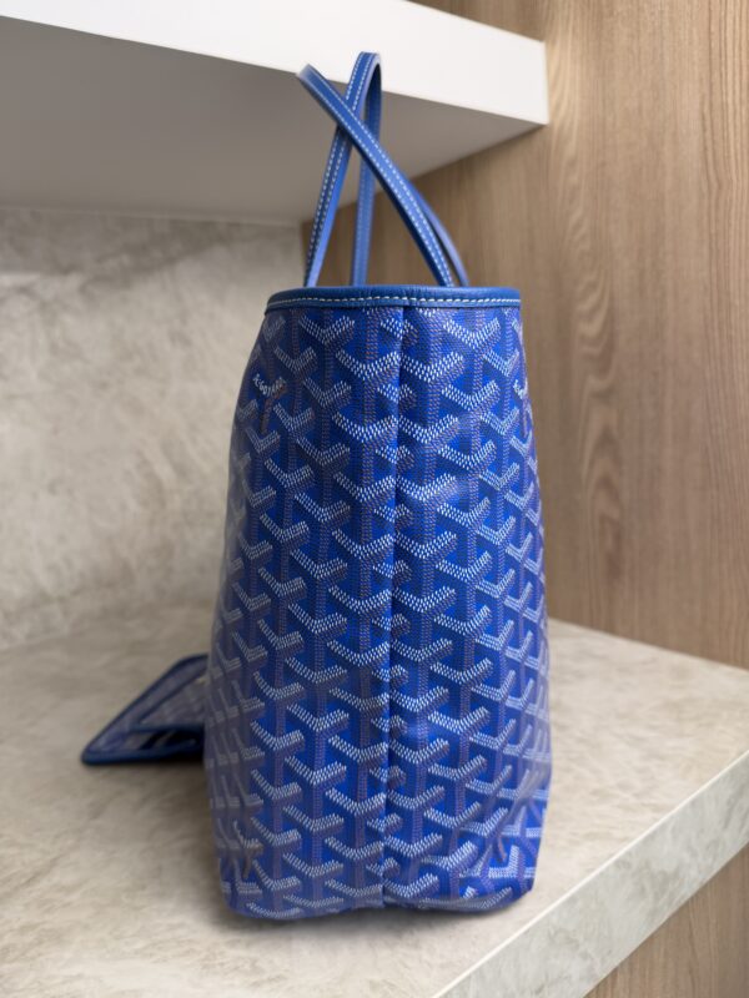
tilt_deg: -9.4
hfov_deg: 56.8
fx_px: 692
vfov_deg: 71.6
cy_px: 499
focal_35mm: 24
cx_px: 374
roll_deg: +5.3
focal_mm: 6.76
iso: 80
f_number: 1.78
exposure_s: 1/120
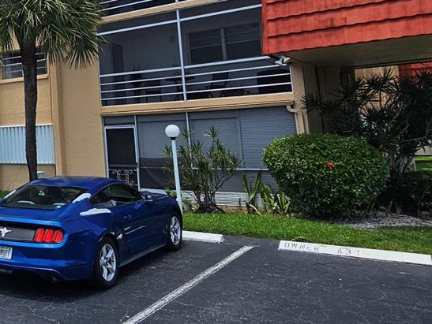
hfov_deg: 38.0
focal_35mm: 38
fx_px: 475
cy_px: 82
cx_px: -74
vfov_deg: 36.9
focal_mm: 2.2
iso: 50
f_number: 2.2
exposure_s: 1/1899
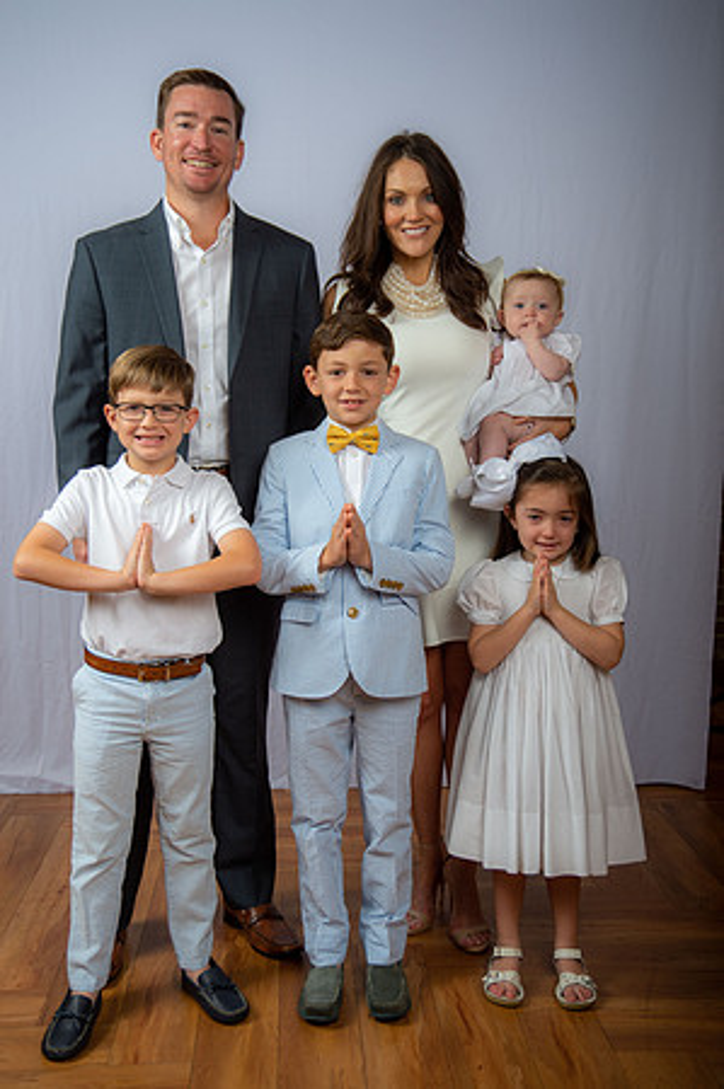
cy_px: 544
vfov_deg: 43.6
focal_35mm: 45
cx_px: 362
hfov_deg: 29.8
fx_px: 1361
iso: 250
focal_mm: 45
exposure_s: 1/200
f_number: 6.3
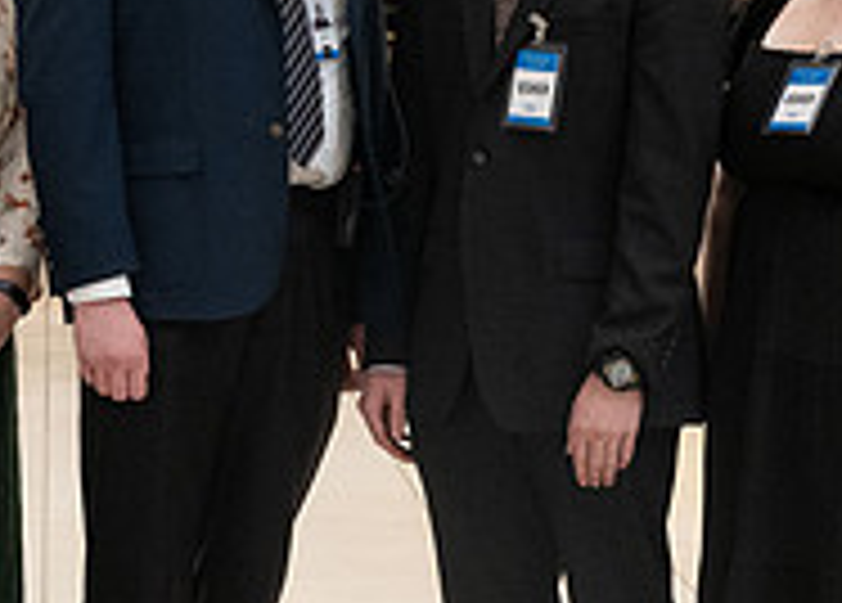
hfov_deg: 11.0
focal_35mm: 183
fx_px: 4381
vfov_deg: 7.9
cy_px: 103
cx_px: 243
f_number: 8
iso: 2500
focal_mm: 49
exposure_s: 1/250
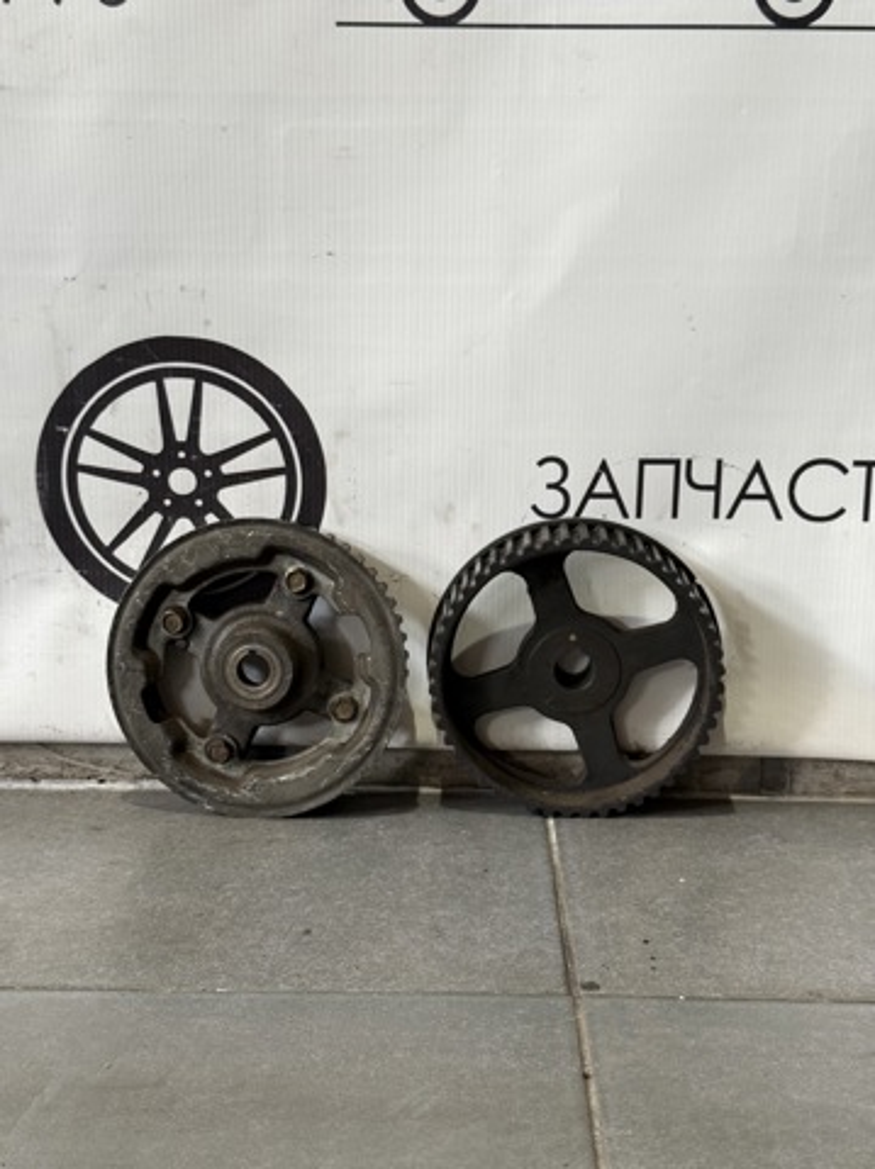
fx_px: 1621
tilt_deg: -11.3
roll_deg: -0.5
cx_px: 438
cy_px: 584
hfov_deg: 30.2
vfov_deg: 39.7
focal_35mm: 48
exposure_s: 1/50
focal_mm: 6.76
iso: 50
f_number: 1.78
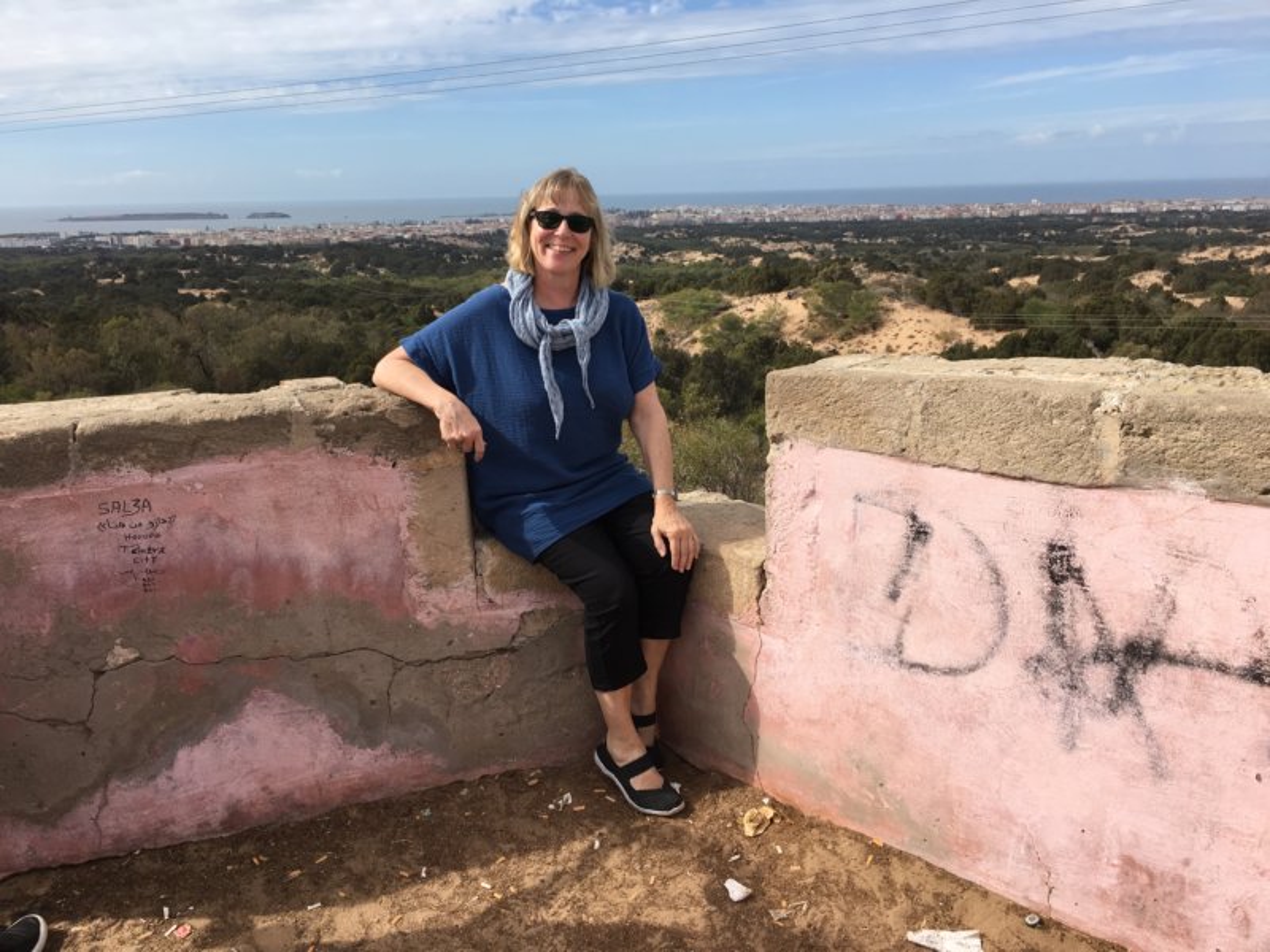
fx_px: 1064
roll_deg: +1.1
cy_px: 476
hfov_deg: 61.7
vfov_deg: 48.2
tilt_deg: -14.4
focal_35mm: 29
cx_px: 635
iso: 25
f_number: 2.2
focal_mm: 4.15
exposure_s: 1/1479
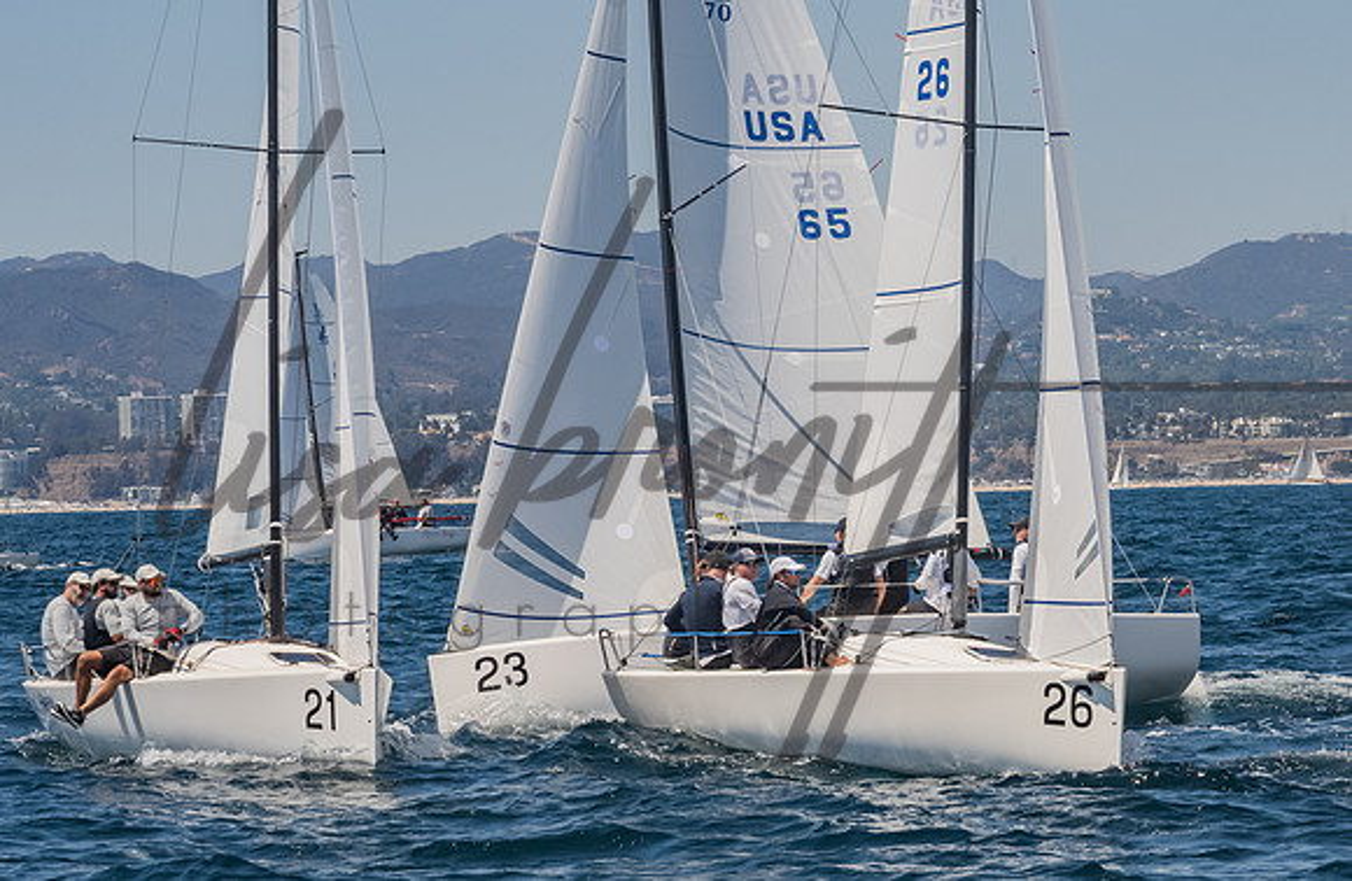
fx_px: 7055
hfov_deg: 10.9
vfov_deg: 7.1
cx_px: 830
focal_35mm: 189
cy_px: 553
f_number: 14
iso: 640
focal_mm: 102
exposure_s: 1/1250
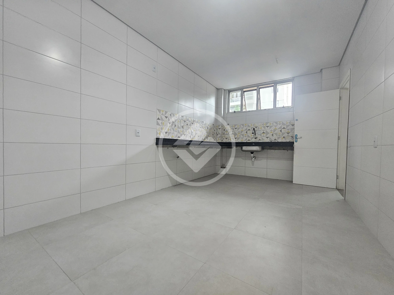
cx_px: 197
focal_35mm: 13
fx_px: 148
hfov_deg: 106.2
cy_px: 148
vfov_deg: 89.9
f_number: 2.2
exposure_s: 1/36
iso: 320
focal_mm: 2.2
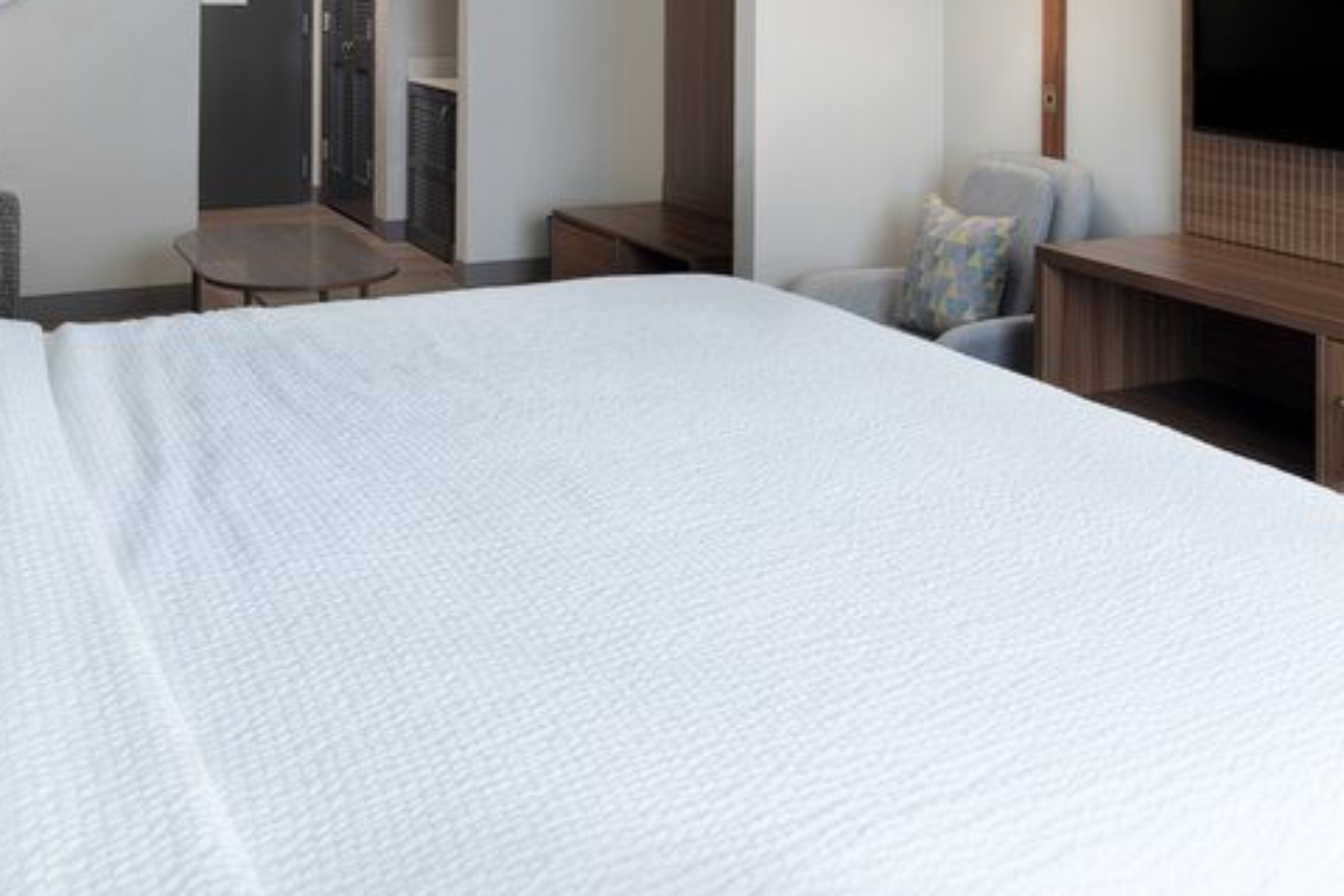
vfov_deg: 32.3
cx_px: 722
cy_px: 157
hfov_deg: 48.4
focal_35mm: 40
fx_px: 1493
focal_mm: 24
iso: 500
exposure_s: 1/10
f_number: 13
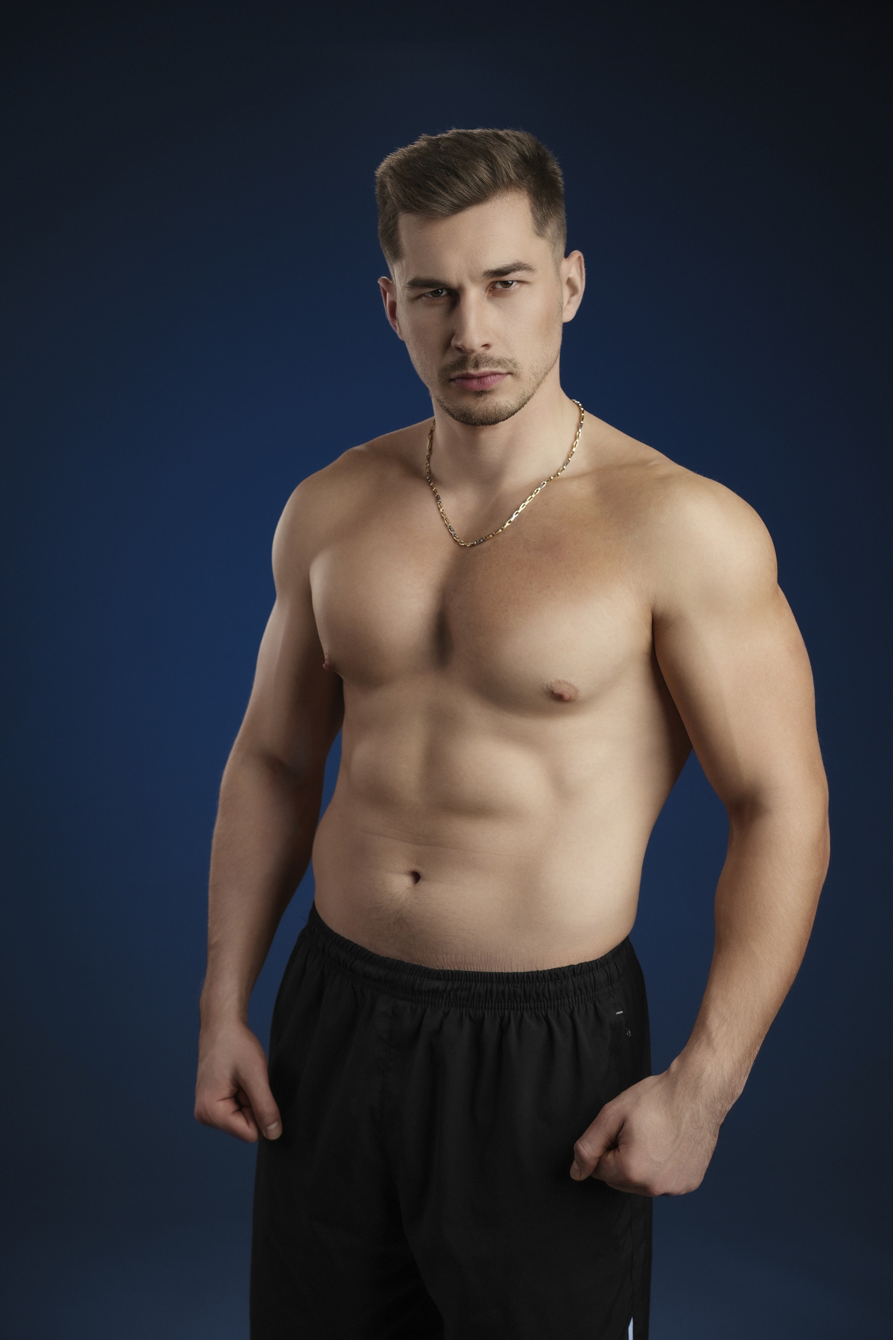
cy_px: 670
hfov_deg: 24.6
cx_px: 446
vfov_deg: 36.2
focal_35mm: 55
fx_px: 2046
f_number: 5.6
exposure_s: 1/125
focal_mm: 55
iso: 125
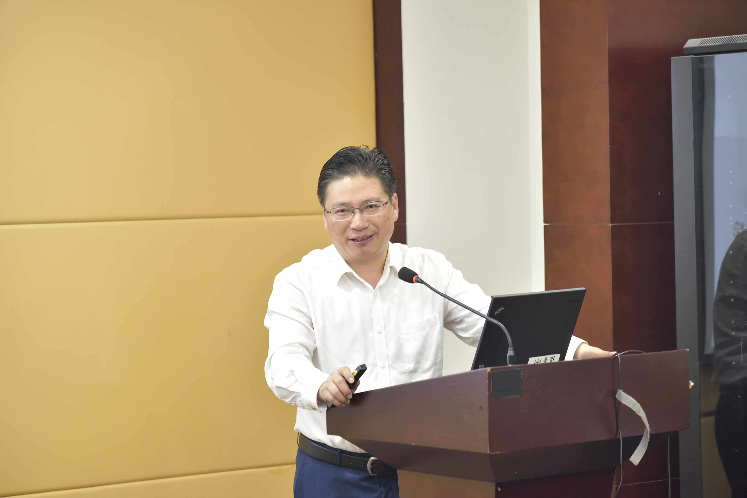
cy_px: 249
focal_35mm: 120
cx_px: 374
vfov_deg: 11.4
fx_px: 2491
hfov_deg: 17.1
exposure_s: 1/20
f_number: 4
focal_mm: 120
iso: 1600
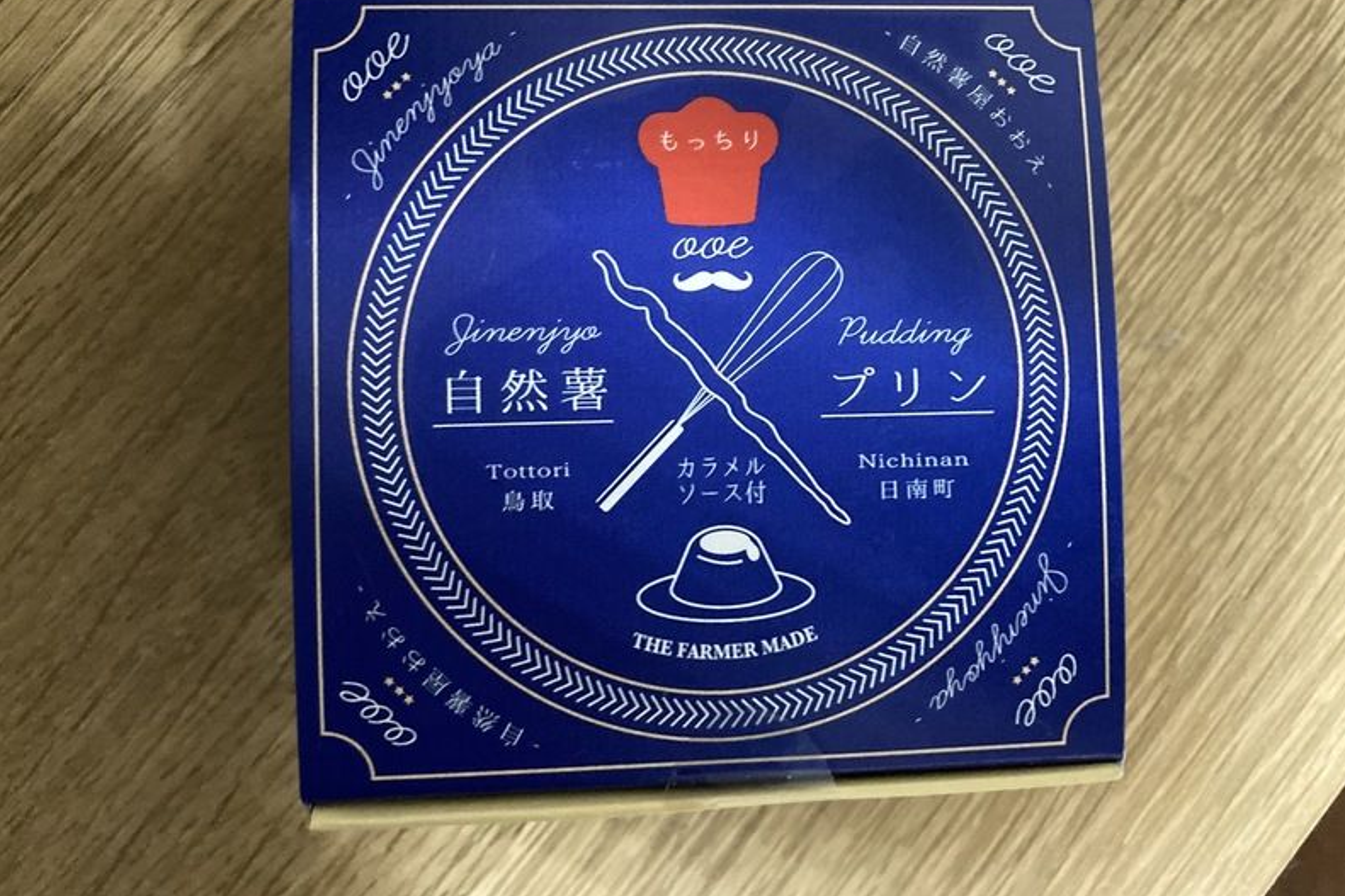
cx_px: 662
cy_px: 387
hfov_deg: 61.9
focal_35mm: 30
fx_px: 1121
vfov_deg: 43.5
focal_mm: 3.99
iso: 640
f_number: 1.8
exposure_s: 1/25
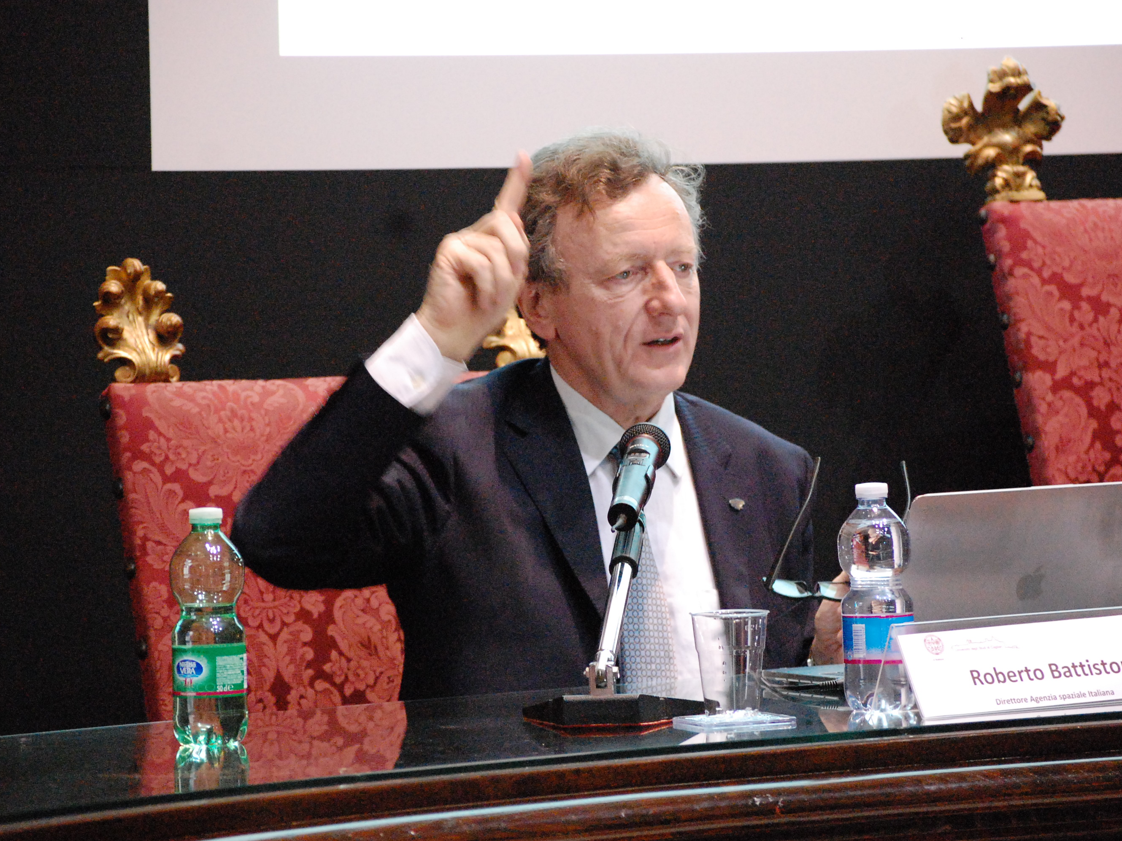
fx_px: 4862
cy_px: 421
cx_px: 577
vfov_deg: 9.9
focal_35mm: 150
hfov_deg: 13.2
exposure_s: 1/40
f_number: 4.5
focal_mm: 92
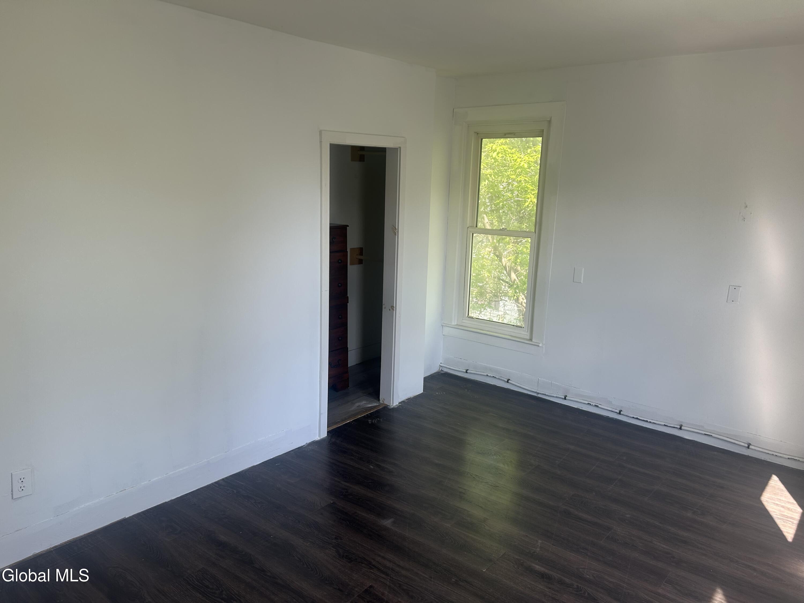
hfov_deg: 67.3
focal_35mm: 26
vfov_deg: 53.1
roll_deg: -0.2
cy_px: 302
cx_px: 402
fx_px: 604
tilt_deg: -9.4
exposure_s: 1/121
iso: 40
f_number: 1.5
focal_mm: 5.7
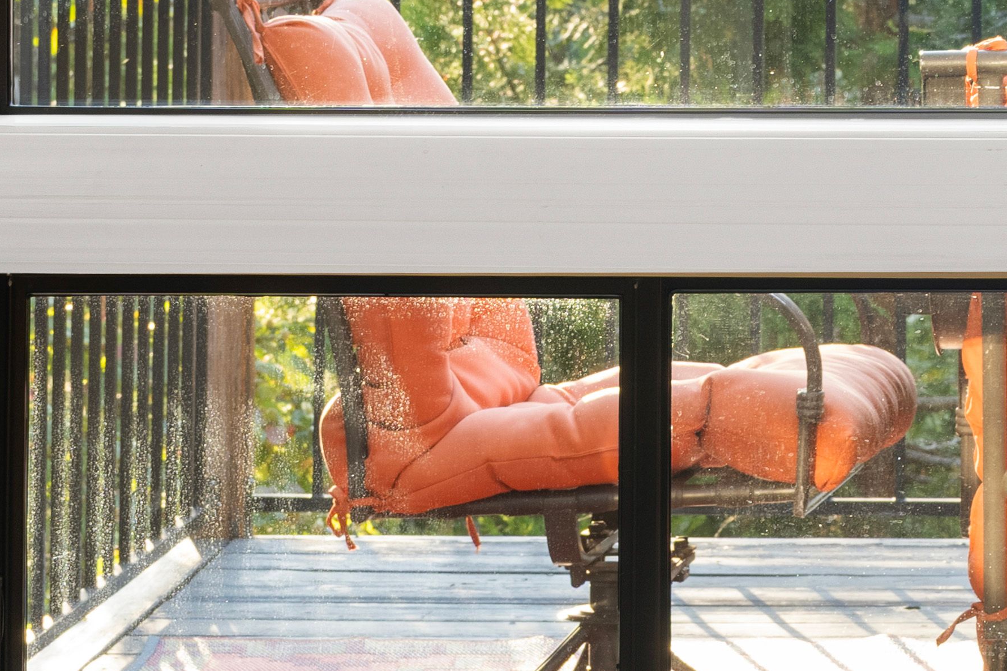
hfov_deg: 10.8
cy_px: -209
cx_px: 1256
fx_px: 5230
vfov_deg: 7.3
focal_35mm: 187
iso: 320
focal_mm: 35
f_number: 7.1
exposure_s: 1/6
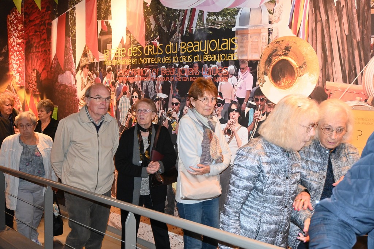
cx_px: 187
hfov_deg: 49.5
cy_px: 124
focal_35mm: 39
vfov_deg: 34.2
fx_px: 405
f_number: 4.5
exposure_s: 1/60
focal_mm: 26
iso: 2800
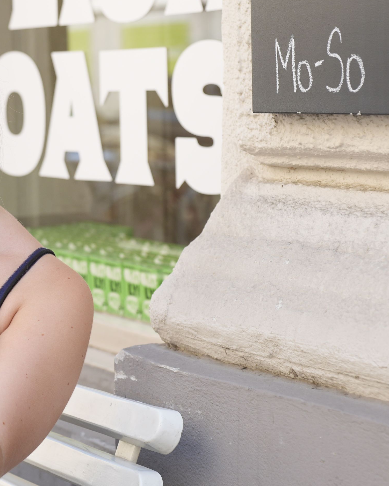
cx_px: -98
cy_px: 197
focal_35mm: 114
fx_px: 1640
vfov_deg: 16.8
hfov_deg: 13.1
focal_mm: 57
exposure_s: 1/320
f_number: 4
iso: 250
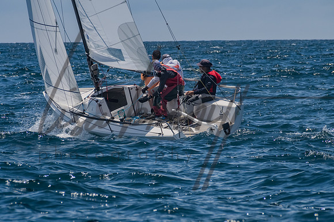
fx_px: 4172
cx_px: 167
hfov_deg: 4.6
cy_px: 111
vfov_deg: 3.1
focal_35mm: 450
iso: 640
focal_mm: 300
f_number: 14
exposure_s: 1/1600
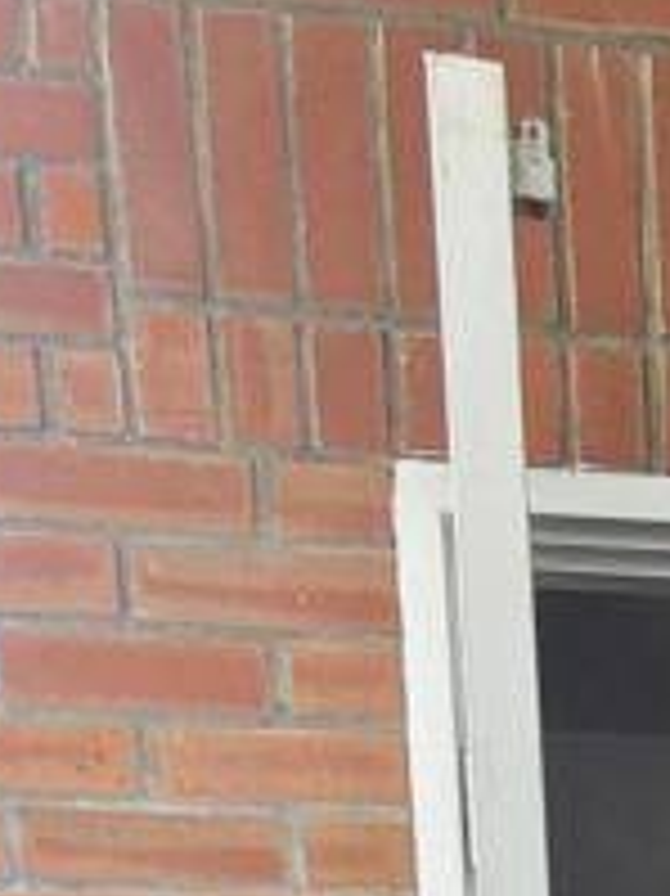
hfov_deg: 18.6
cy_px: 1486
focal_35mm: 67
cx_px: 1084
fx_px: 1731
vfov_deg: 21.8
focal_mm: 1.74
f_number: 2.2
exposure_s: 1/120
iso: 80
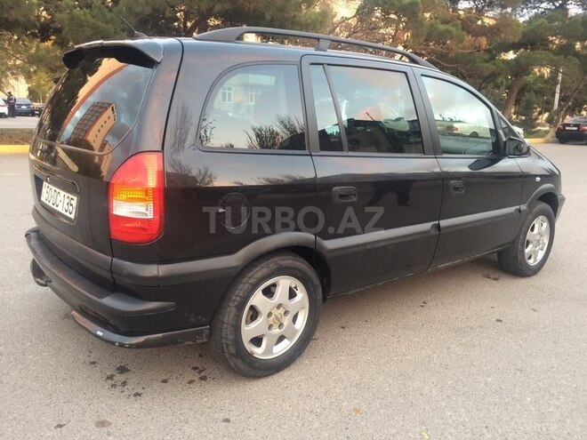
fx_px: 492
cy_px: 220
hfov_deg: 61.7
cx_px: 294
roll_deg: -1.1
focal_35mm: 29
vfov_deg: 48.2
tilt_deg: -12.9
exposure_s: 1/33
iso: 100
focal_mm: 4.15
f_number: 2.2
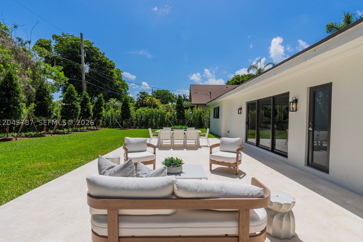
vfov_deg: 68.8
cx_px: 184
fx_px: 177
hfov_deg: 91.5
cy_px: 122
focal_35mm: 18
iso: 250
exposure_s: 1/640
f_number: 9
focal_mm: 11
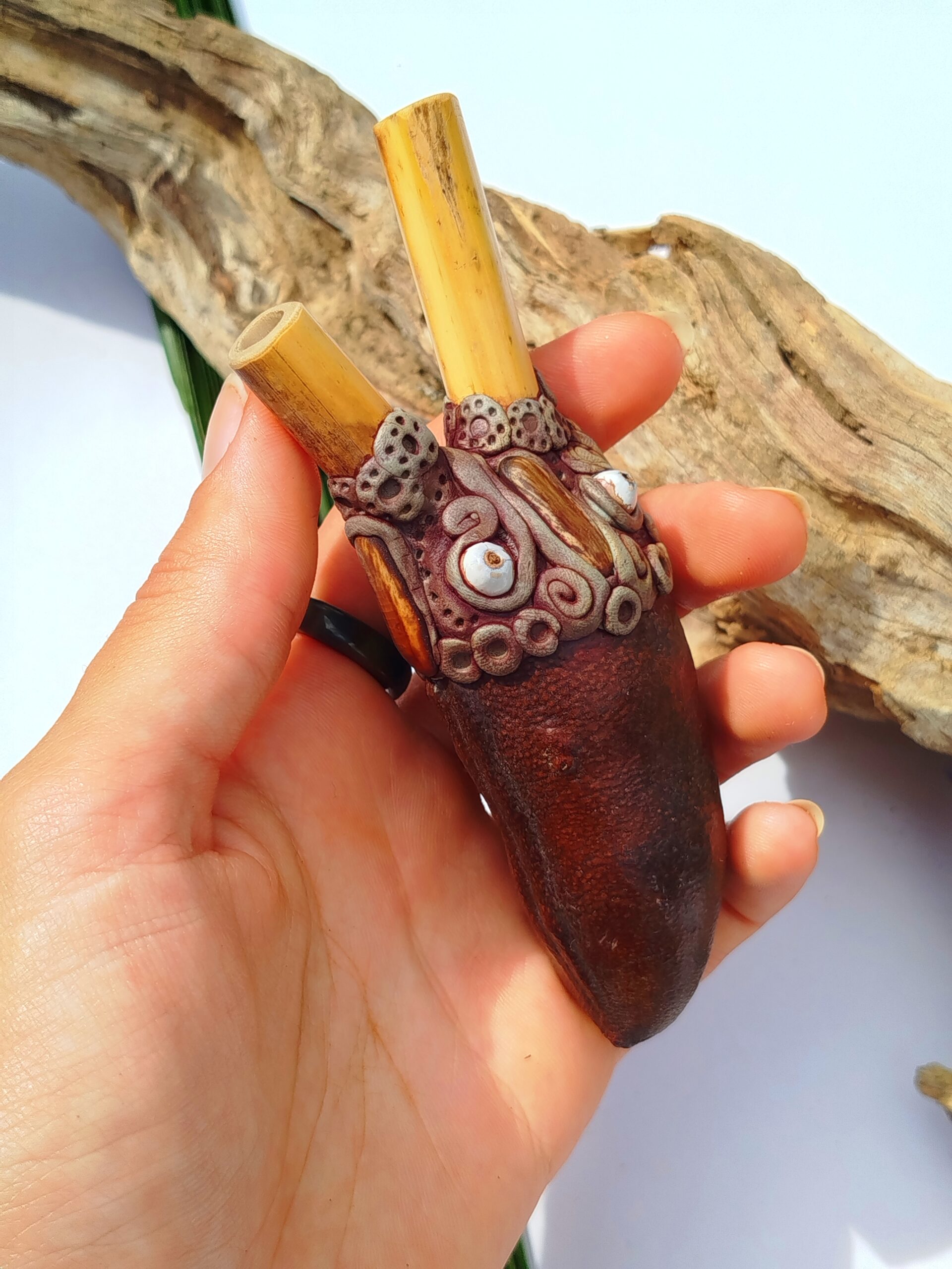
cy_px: 634
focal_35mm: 48
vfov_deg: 39.7
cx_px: 476
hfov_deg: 30.3
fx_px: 1760
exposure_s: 1/706
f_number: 1.7
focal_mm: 5.31
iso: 50
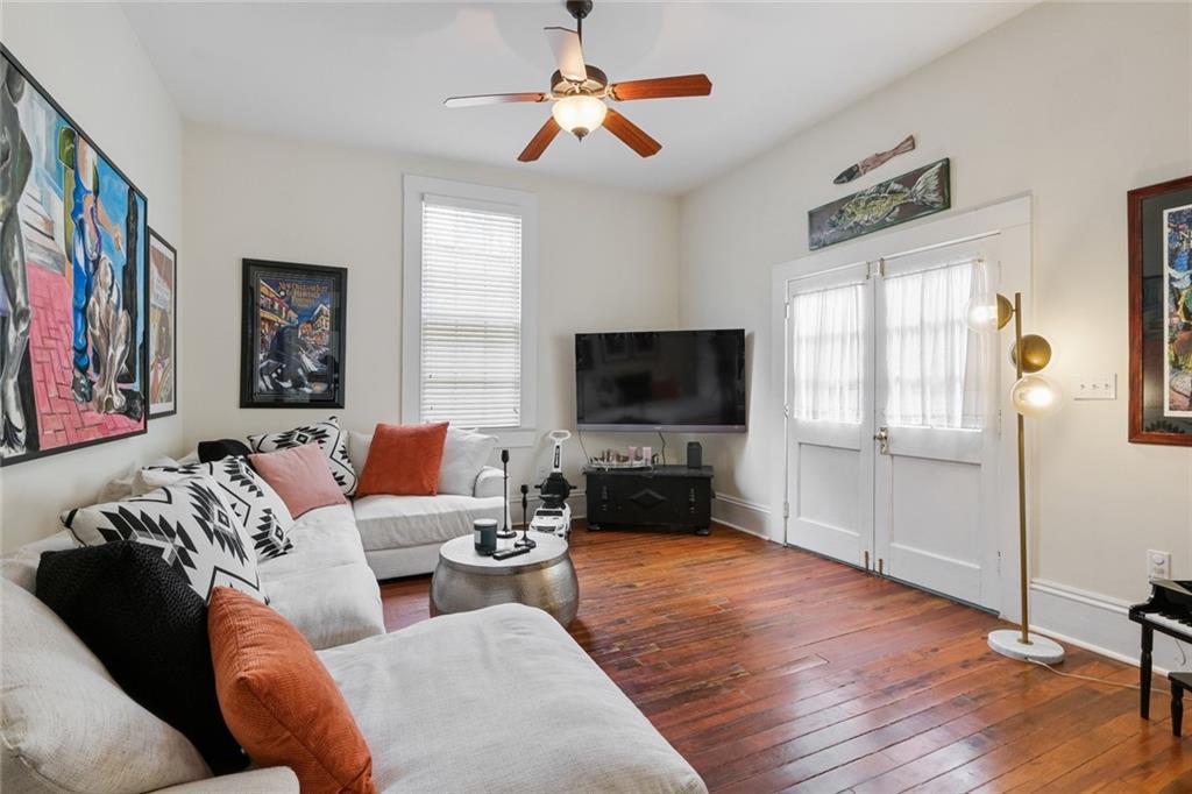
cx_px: 596
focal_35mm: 16
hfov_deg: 96.8
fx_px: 530
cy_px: 397
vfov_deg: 73.7
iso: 400
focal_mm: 10.4
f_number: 11
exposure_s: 1/6
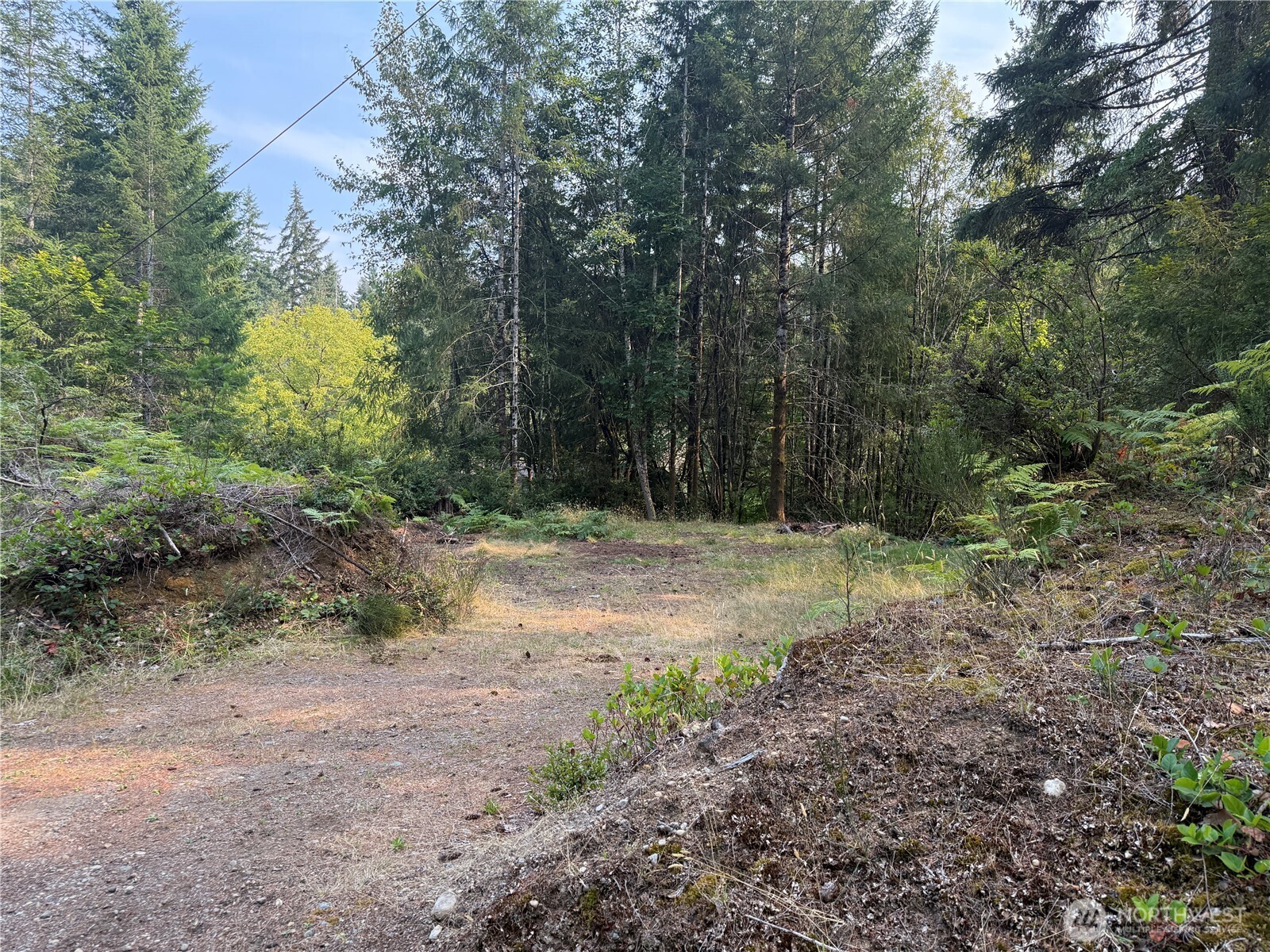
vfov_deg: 56.8
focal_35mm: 24
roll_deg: -1.8
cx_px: 635
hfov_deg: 71.6
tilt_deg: -2.7
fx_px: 881
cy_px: 476
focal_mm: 6.76
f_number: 1.78
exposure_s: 1/689
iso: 100
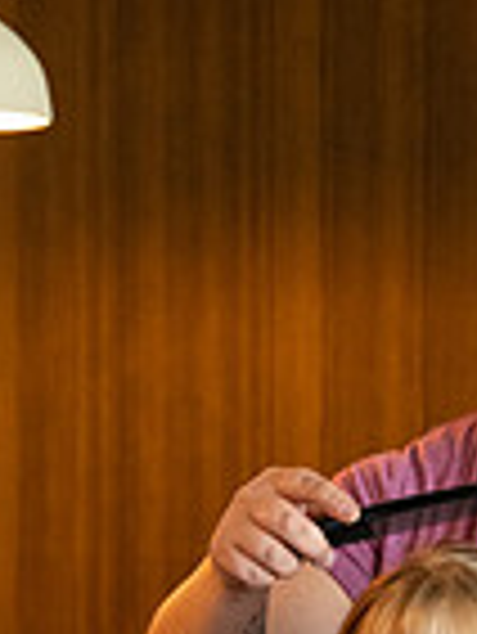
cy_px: 612
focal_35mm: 215
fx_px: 3944
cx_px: 360
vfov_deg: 9.1
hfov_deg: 6.9
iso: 8000
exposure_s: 1/320
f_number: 4
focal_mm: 70
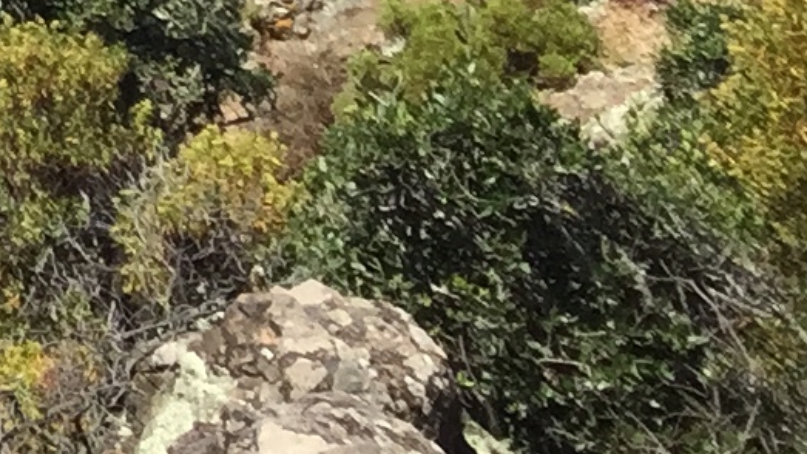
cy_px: -1408
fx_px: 4215
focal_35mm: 197
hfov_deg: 8.9
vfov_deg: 5.4
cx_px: -1631
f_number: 2.2
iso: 32
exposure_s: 1/1721
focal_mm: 4.15
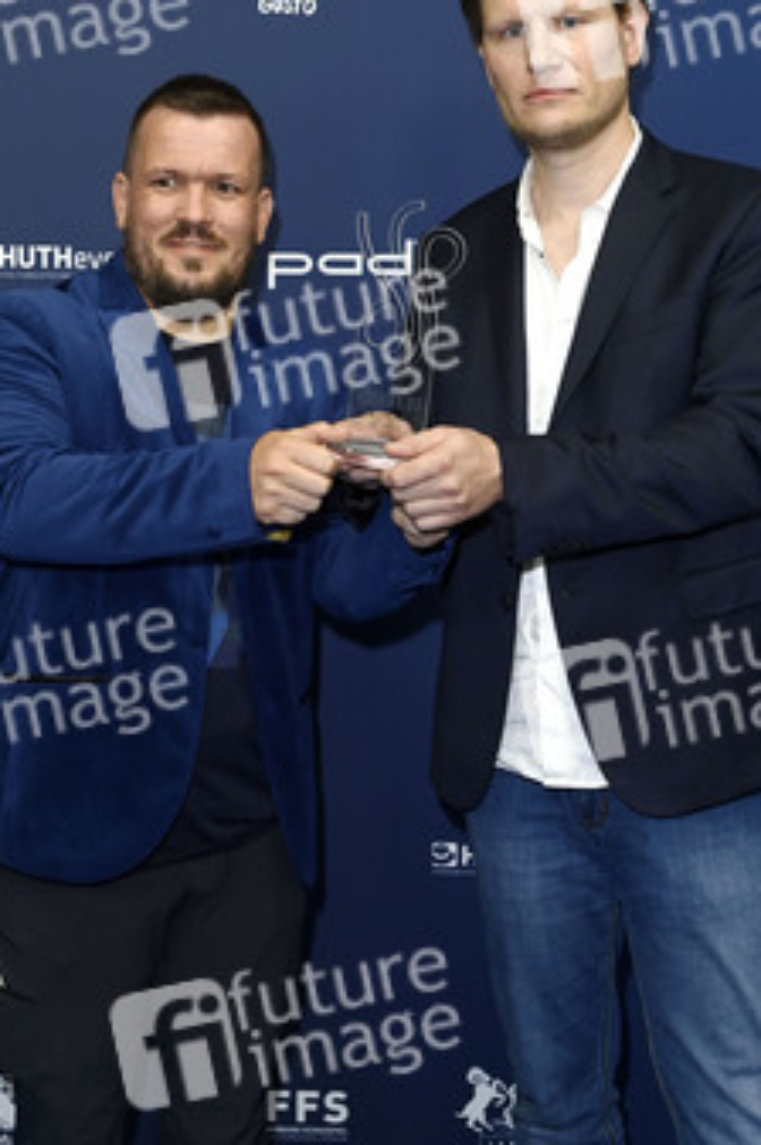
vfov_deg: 35.1
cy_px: 520
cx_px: 384
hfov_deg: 23.7
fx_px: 1811
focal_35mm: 57
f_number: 5
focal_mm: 48
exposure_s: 1/250
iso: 800
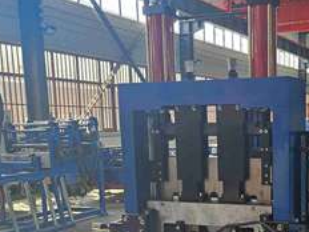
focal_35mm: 62
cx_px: 241
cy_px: 212
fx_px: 553
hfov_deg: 30.5
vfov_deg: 23.0
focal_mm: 5
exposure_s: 1/229
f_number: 1.8
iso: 50
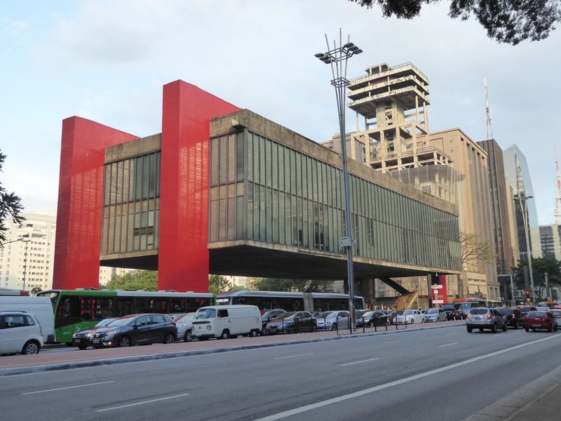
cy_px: 210
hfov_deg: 54.0
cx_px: 280
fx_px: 551
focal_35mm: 34
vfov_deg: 41.8
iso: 160
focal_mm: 5.8
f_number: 3.6
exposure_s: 1/160
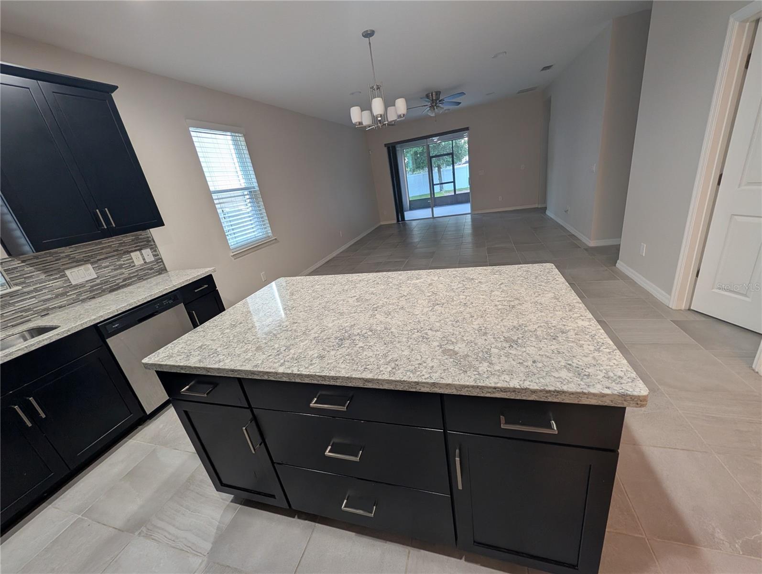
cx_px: 381
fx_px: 265
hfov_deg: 110.5
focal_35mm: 12
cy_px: 287
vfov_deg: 94.6
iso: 148
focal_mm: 2.02
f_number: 1.7
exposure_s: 1/60
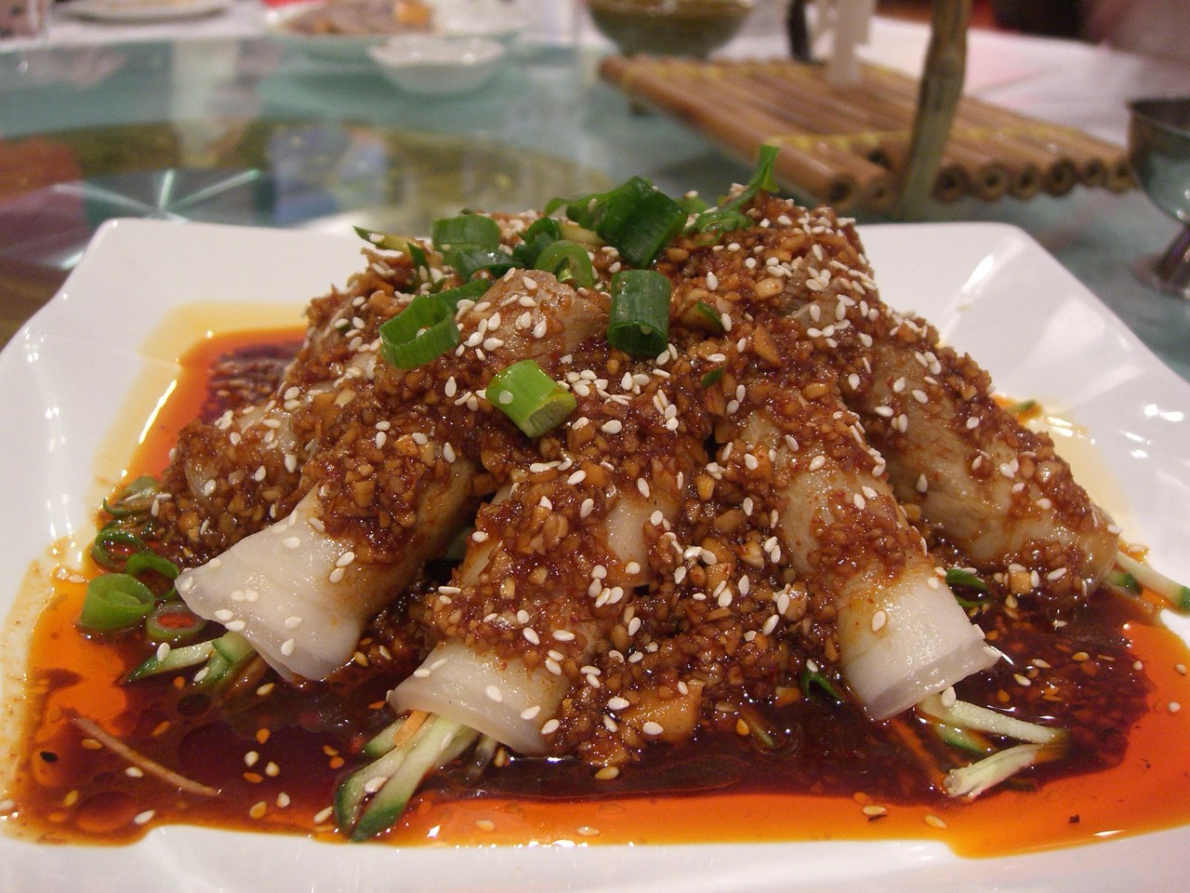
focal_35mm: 38
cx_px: 595
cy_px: 446
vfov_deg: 37.7
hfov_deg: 49.0
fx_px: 1306
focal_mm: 7.9
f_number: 2.8
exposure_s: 1/8
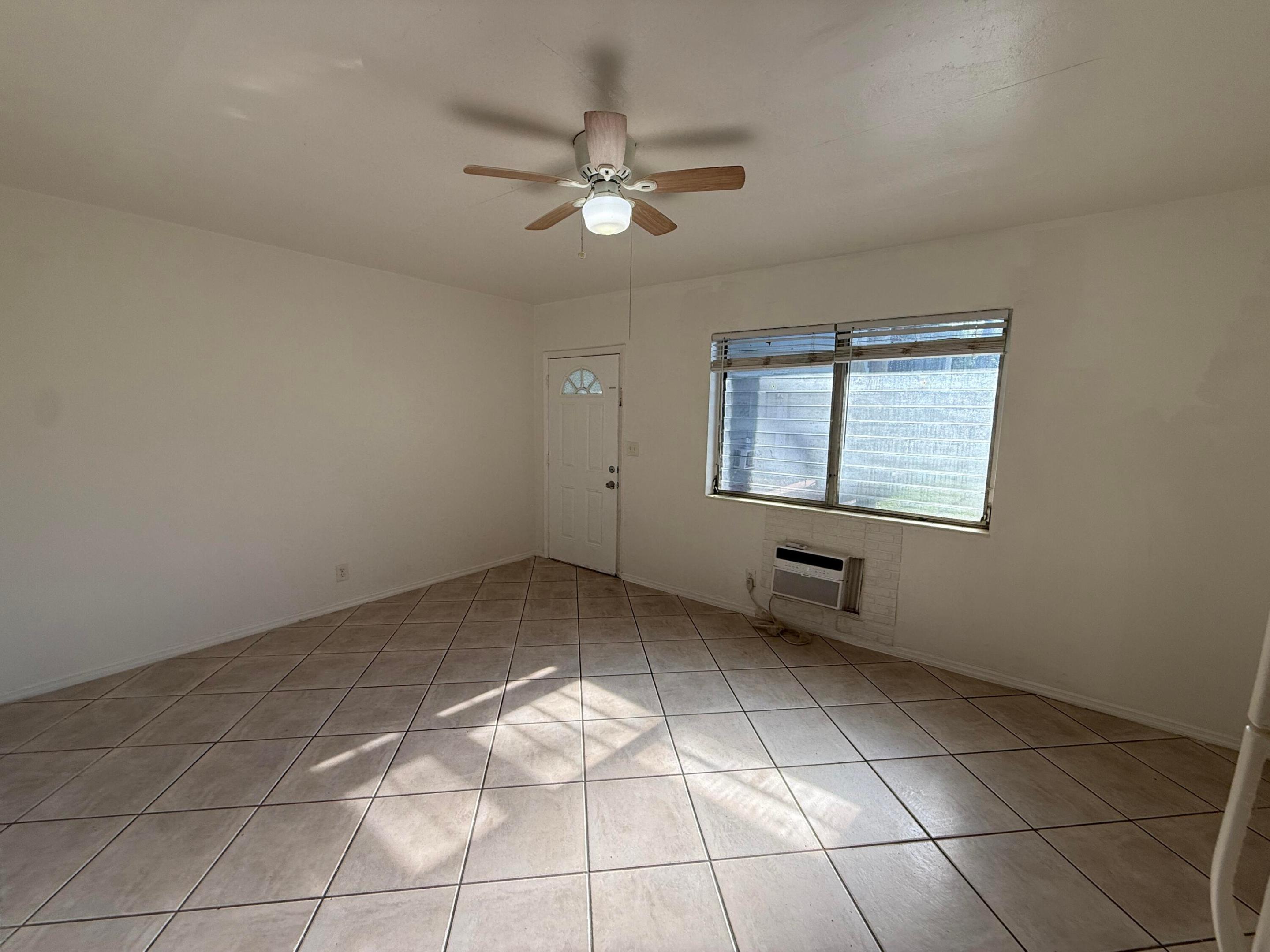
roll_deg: -0.5
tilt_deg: -6.8
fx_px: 514
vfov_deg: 85.7
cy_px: 476
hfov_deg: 102.1
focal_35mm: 14
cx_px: 635
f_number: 2.2
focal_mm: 2.22
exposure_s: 1/247
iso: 64
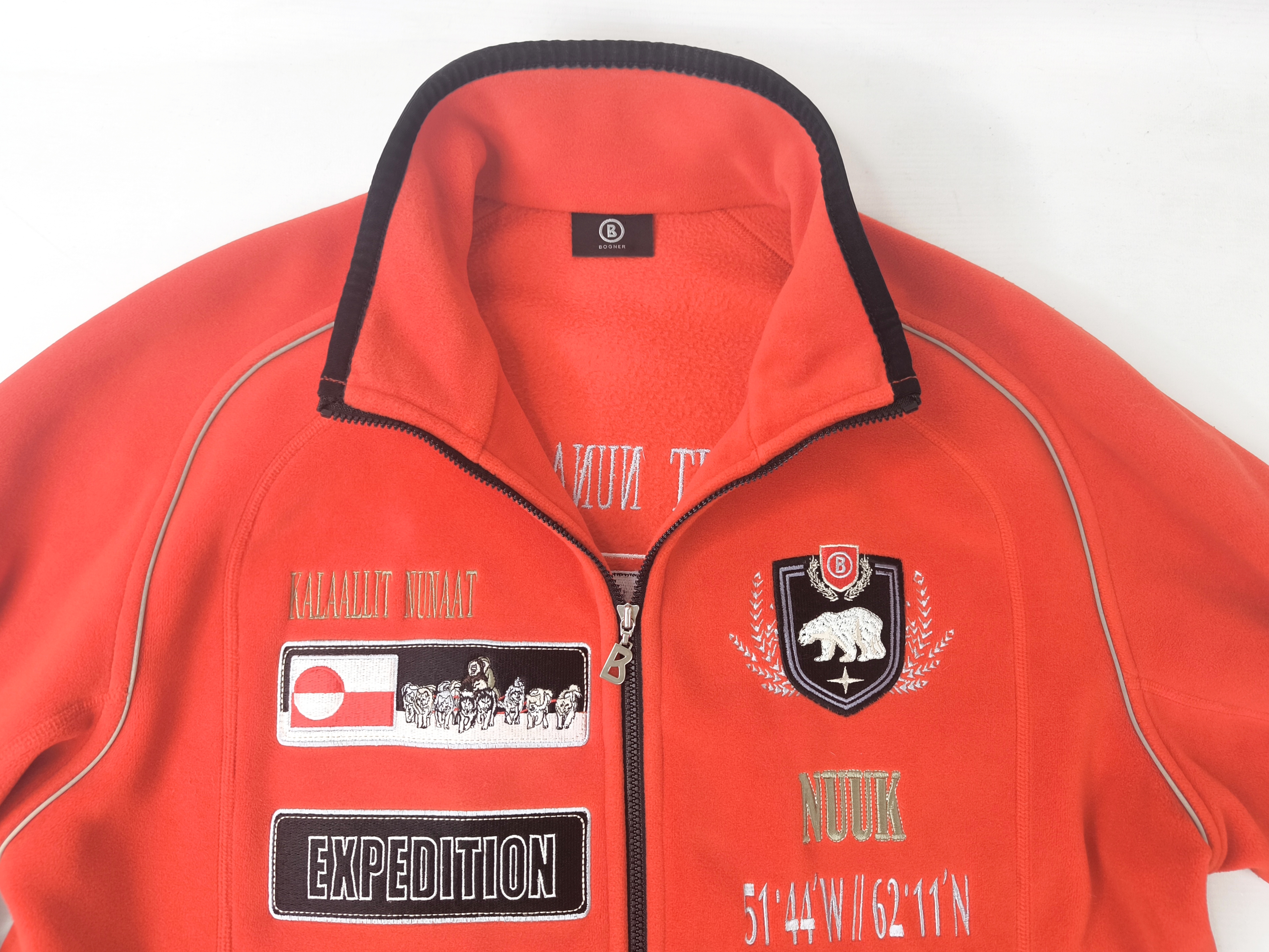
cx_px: 634
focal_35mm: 24
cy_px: 476
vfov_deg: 56.8
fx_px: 880
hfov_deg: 71.6
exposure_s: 1/100
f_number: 1.9
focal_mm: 6.92
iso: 100
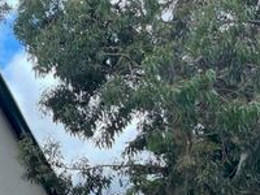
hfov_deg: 18.2
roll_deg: +2.3
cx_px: -173
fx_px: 683
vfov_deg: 15.0
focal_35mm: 91
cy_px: 298
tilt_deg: +4.9
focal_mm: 5.1
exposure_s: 1/1164
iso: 32
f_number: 1.6
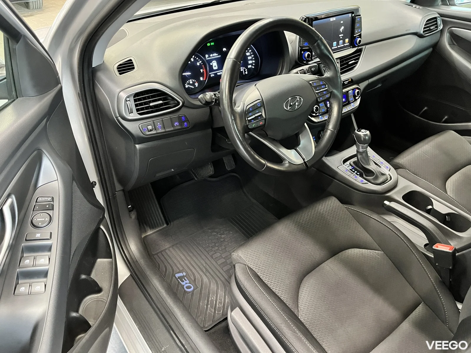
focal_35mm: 26
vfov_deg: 53.1
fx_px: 354
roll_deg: +0.7
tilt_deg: -35.7
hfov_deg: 67.3
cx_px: 236
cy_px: 176
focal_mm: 5.1
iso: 640
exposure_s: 1/36
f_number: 1.6
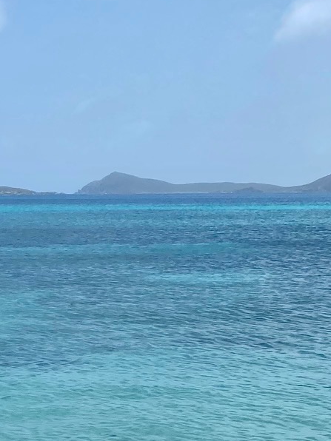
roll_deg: +0.9
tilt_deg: -18.3
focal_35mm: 88
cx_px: -163
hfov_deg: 15.5
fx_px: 1122
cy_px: 593
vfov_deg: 20.2
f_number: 1.8
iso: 32
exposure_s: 1/4444
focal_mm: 4.25
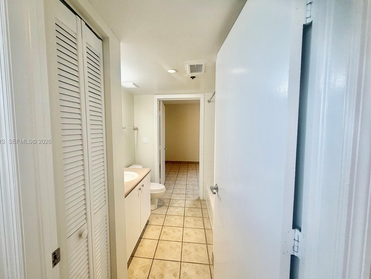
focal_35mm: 15
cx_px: 172
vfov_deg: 81.7
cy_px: 142
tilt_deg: -3.4
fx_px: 161
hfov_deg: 98.0
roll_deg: +0.7
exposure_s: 1/120
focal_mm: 2.22
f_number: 2.2
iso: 125
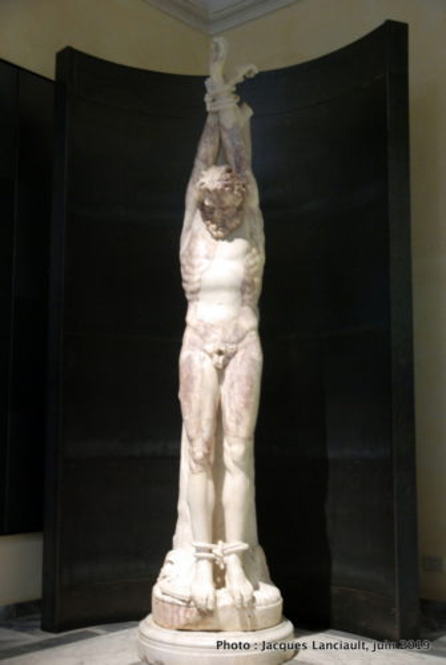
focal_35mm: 44
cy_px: 332
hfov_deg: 30.9
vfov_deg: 44.9
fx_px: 806
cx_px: 223
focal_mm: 29
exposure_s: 1/10
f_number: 4
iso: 800
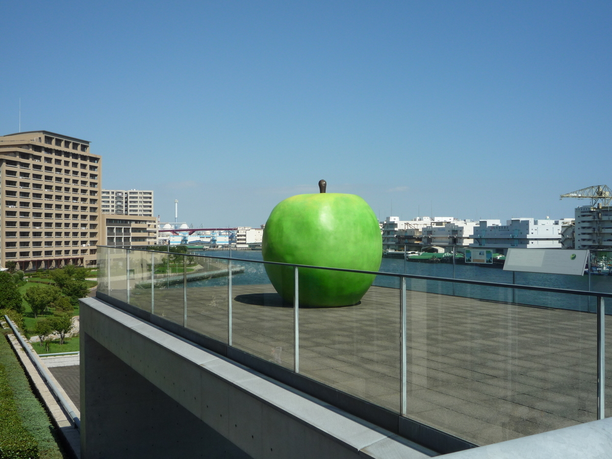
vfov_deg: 38.7
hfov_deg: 50.1
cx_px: 306
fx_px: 654
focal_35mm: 37
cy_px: 230
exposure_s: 1/500
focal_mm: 6.5
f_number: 6.3
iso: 100
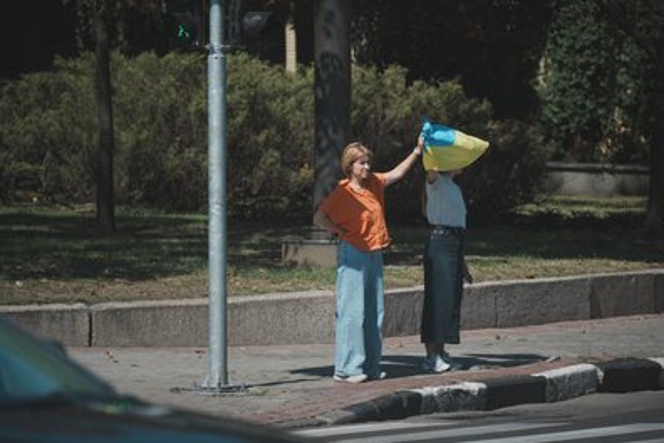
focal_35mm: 303
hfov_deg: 6.8
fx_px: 5588
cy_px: 222
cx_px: 334
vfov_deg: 4.5
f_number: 5.6
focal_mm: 300
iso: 100
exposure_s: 1/2000
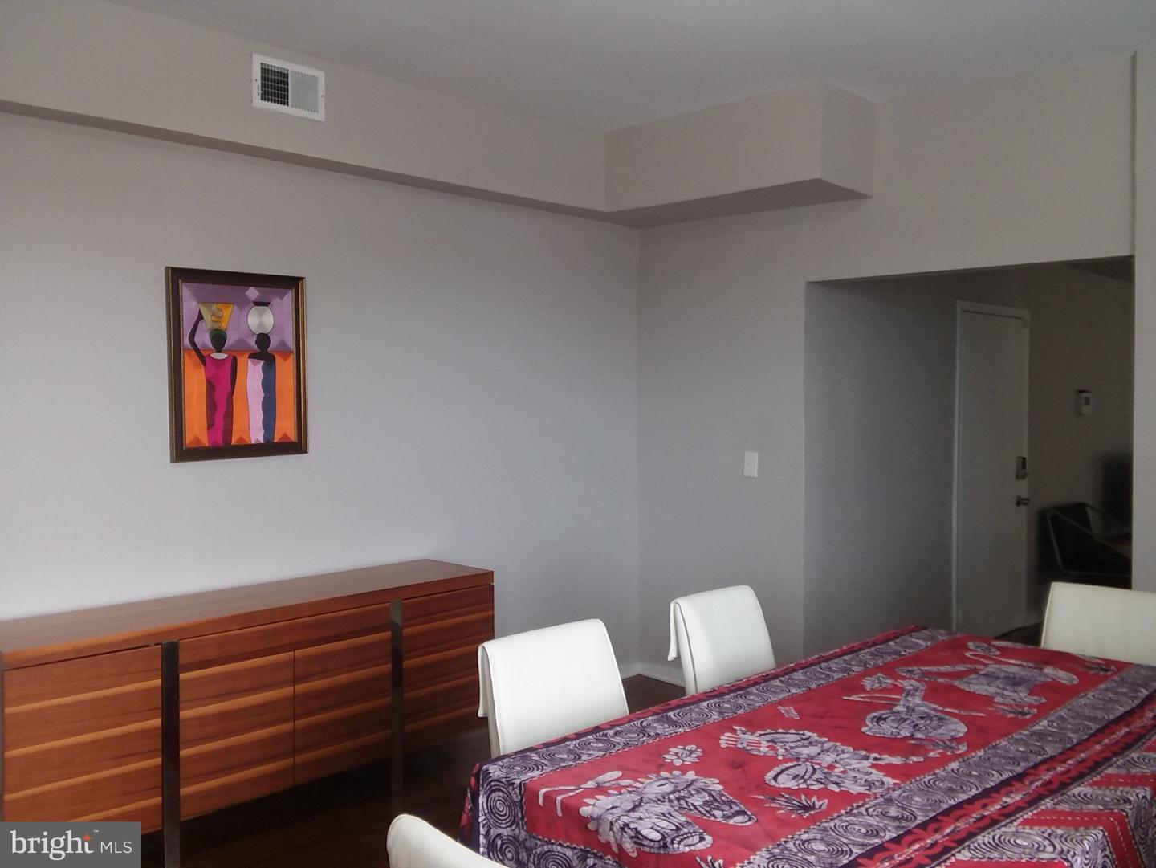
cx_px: 578
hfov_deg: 61.6
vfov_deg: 48.3
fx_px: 969
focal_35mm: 29
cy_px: 434
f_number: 1.9
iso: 50
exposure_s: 1/40
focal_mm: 2.47
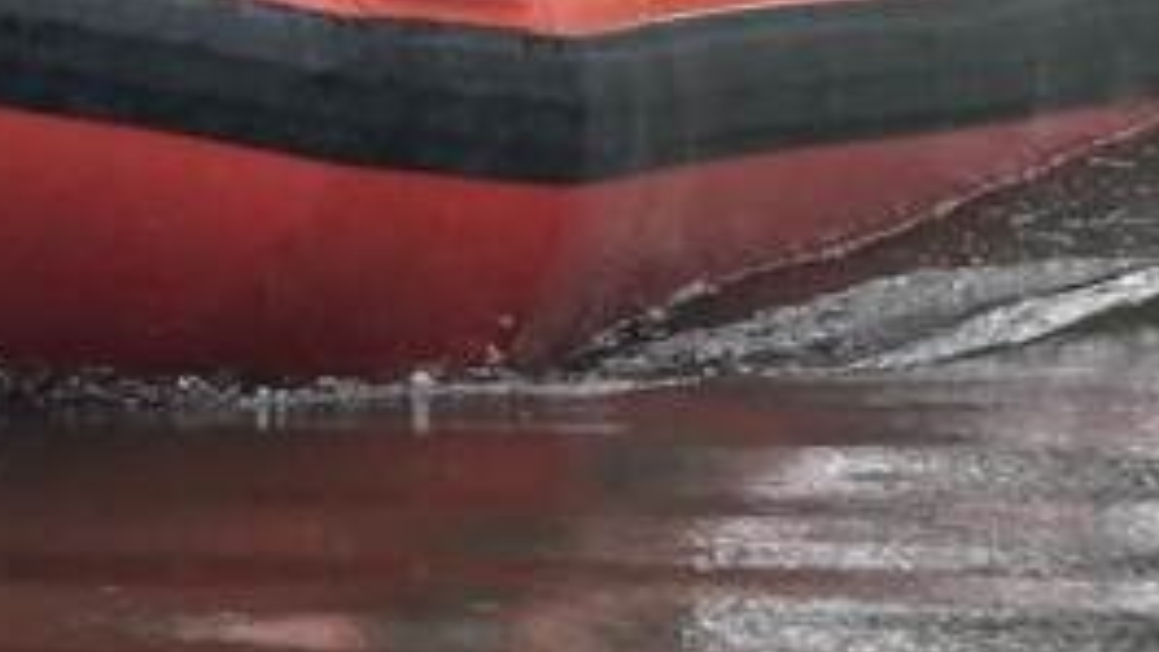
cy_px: -755
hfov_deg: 2.2
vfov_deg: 1.3
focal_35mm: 964
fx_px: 29623
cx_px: -656
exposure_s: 1/1000
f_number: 5.6
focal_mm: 159
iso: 4000
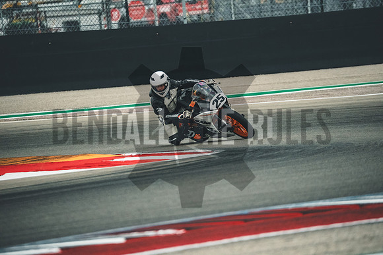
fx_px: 6385
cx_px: 192
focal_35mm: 600
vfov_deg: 2.3
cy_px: 128
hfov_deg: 3.4
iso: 2500
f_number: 5.6
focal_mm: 400
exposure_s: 1/2000
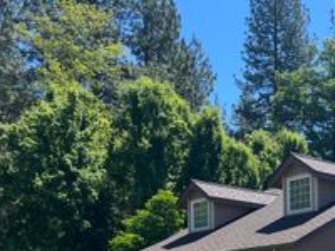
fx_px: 629
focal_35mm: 65
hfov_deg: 27.6
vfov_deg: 21.3
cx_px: 357
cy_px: 284
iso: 50
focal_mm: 5.7
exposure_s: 1/2513
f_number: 1.5
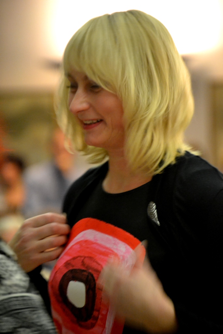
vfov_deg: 7.4
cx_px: 112
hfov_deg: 5.0
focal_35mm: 278
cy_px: 167
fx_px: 2577
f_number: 5.6
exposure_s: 1/50
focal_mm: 185
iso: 3200
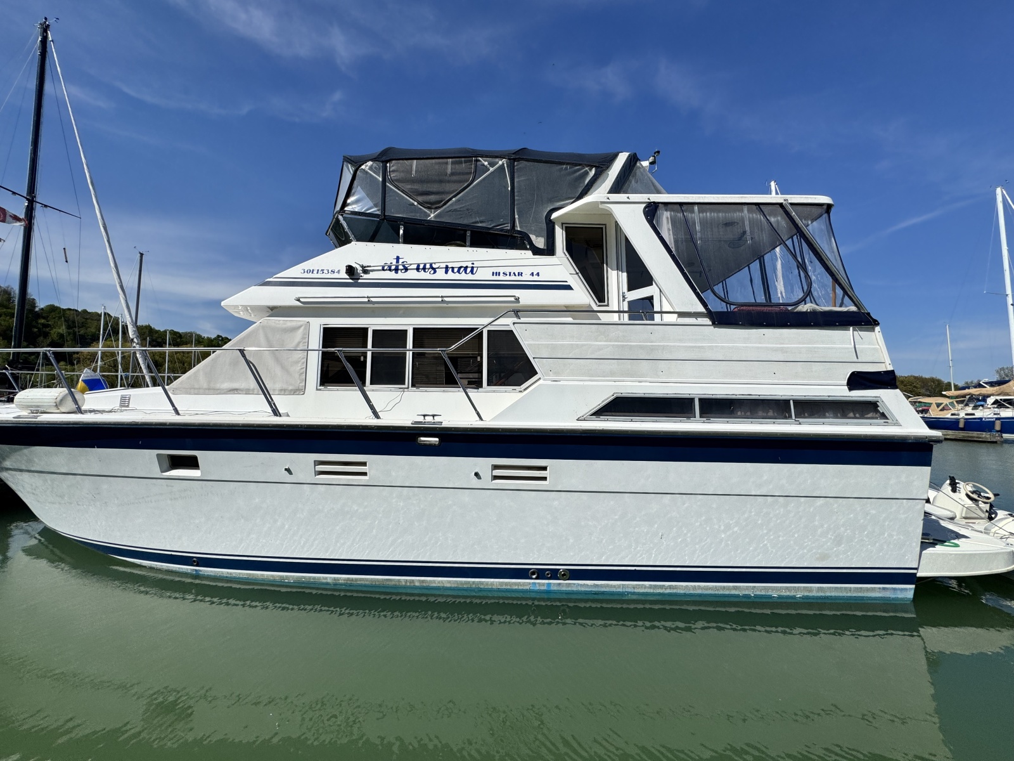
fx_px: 410
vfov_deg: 85.7
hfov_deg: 102.1
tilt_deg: +3.9
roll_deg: +0.4
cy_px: 380
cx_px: 507
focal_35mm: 14
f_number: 2.2
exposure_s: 1/4630
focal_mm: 2.22
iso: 32
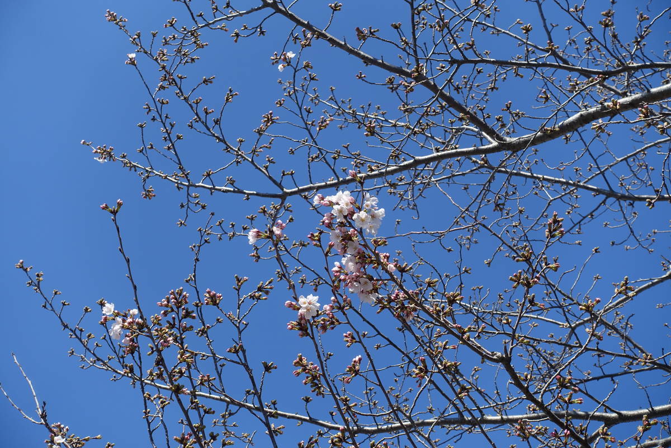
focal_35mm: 70
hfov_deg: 28.8
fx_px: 1305
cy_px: 224
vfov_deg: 19.5
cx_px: 336
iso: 125
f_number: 5.6
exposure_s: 1/500
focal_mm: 25.7
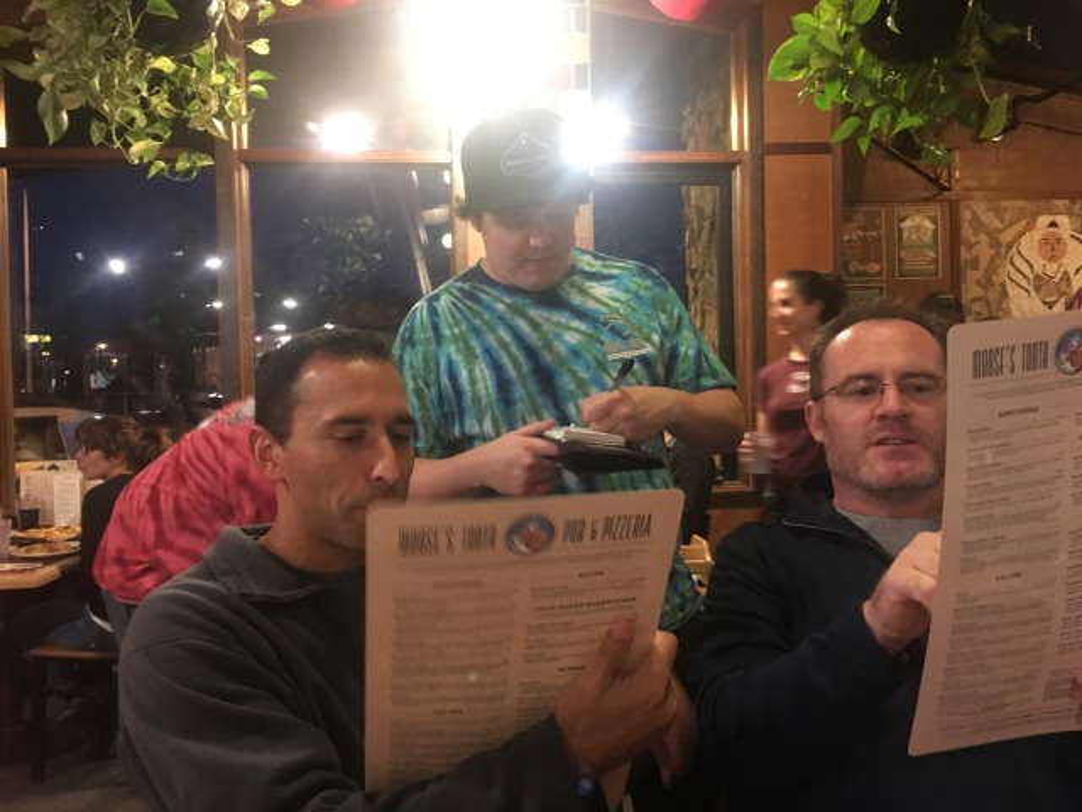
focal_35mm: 29
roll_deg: +1.7
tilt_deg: +0.4
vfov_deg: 48.2
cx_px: 541
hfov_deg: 61.7
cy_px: 406
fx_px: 906
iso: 500
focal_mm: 4.15
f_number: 2.2
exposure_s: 1/15
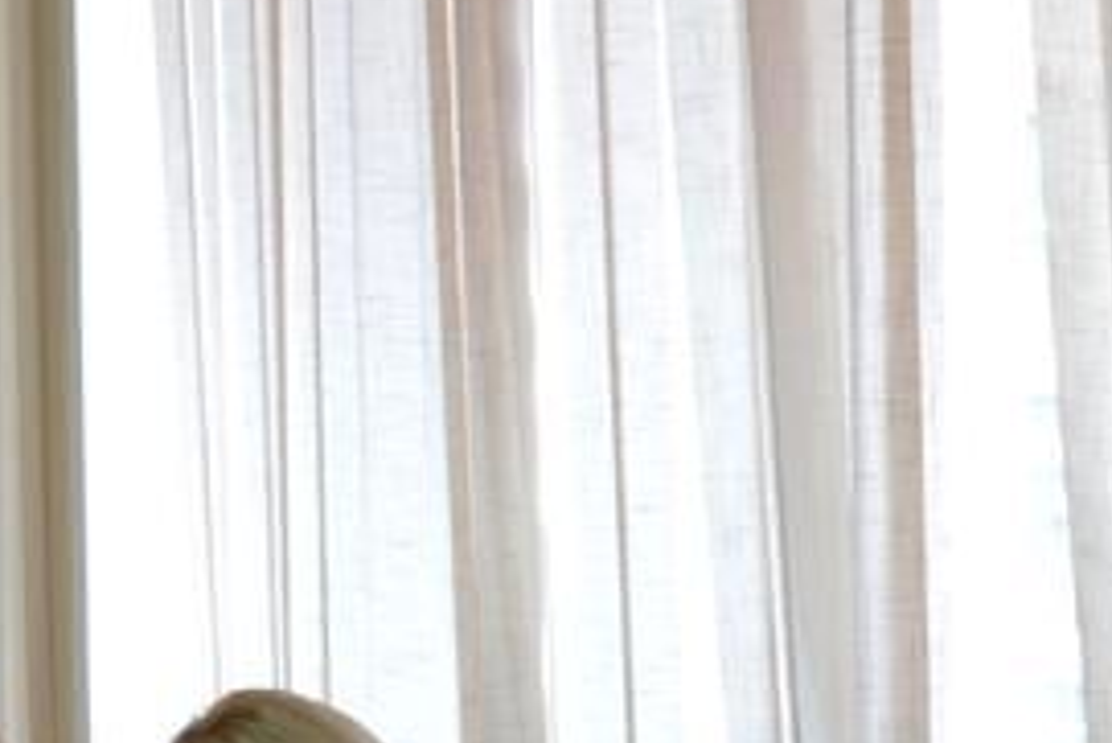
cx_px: 484
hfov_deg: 11.6
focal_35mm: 177
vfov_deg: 7.7
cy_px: 963
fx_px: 5470
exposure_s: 1/60
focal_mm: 40
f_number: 5.3
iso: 400
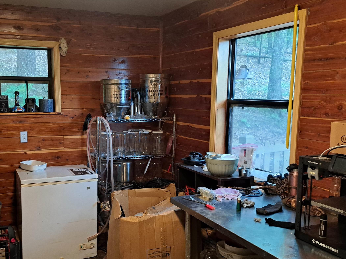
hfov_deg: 51.3
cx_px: 105
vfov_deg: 40.6
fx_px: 350
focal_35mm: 35
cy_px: 143
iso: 400
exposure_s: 1/60
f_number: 1.8
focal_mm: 5.23
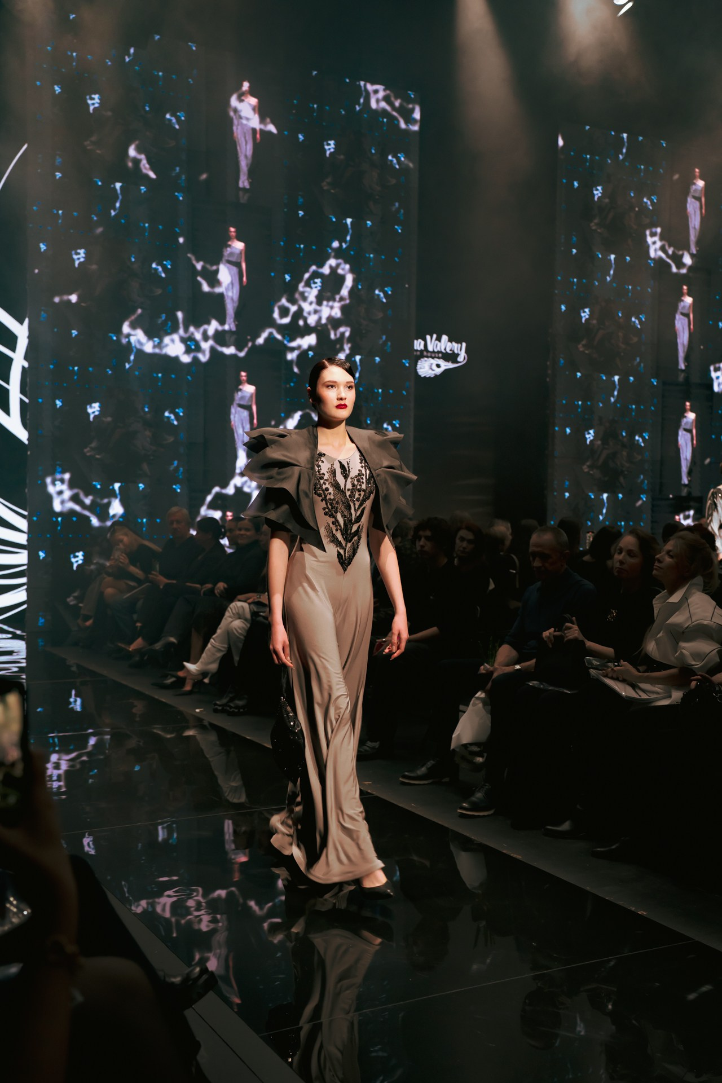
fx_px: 1173
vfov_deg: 49.6
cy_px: 542
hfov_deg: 34.2
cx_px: 361
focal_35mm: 39
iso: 1600
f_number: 3.5
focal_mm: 39
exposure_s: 1/200
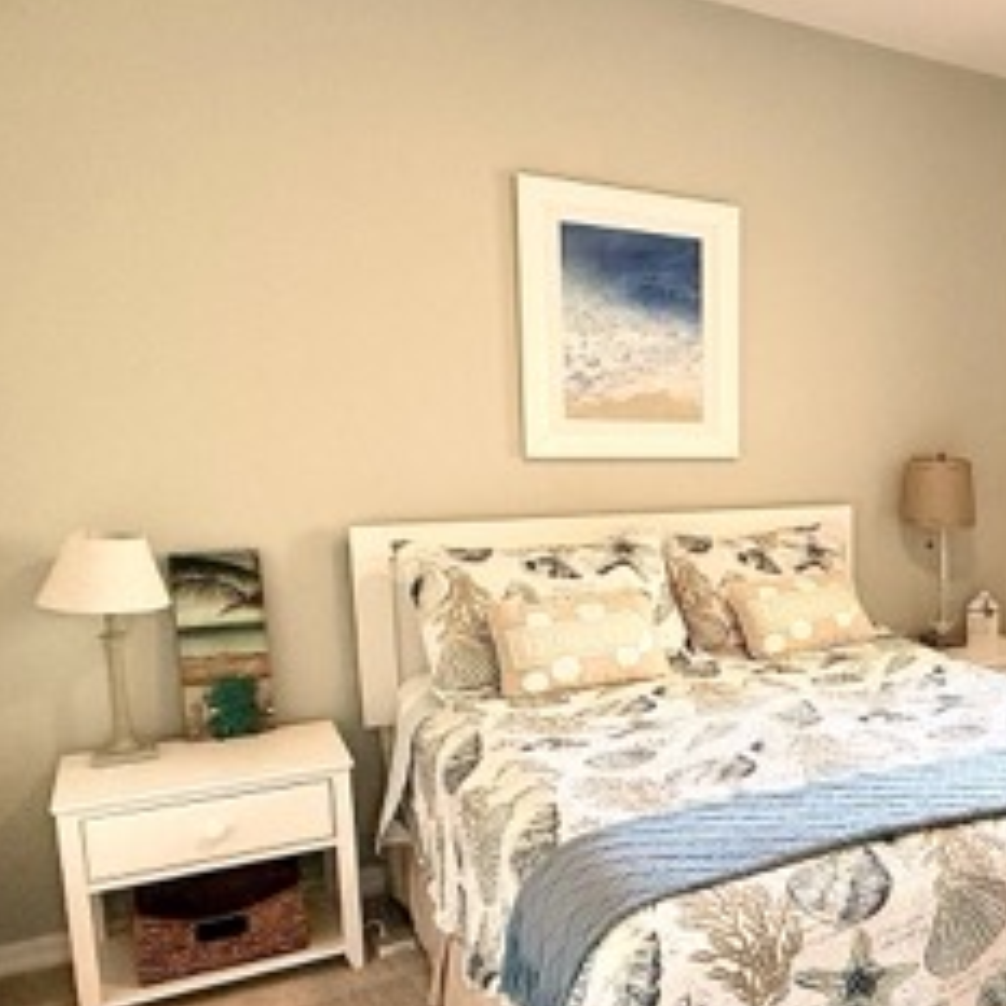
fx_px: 1118
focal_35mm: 34
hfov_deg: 40.8
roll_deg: -2.5
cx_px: 1058
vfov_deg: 48.3
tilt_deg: -9.0
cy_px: 579
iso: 125
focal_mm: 2.22
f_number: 2.2
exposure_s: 1/120
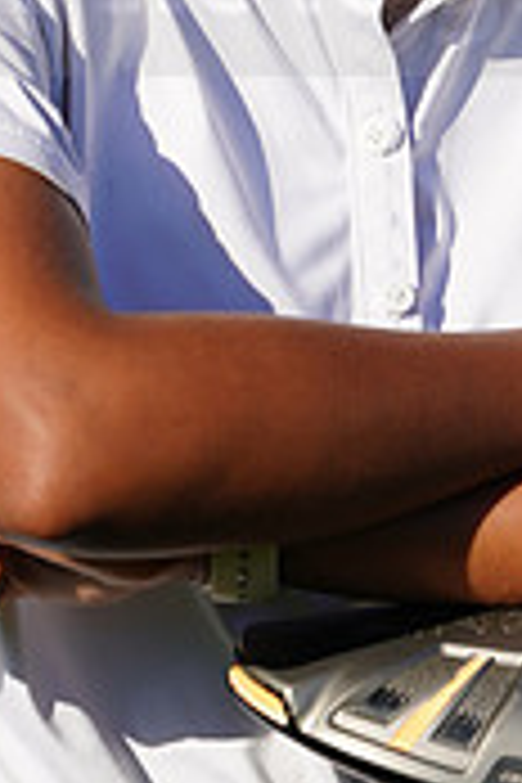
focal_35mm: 1172
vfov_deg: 1.8
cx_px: 335
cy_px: -68
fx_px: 25489
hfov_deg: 1.2
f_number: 5.6
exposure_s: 1/500
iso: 100
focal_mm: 352
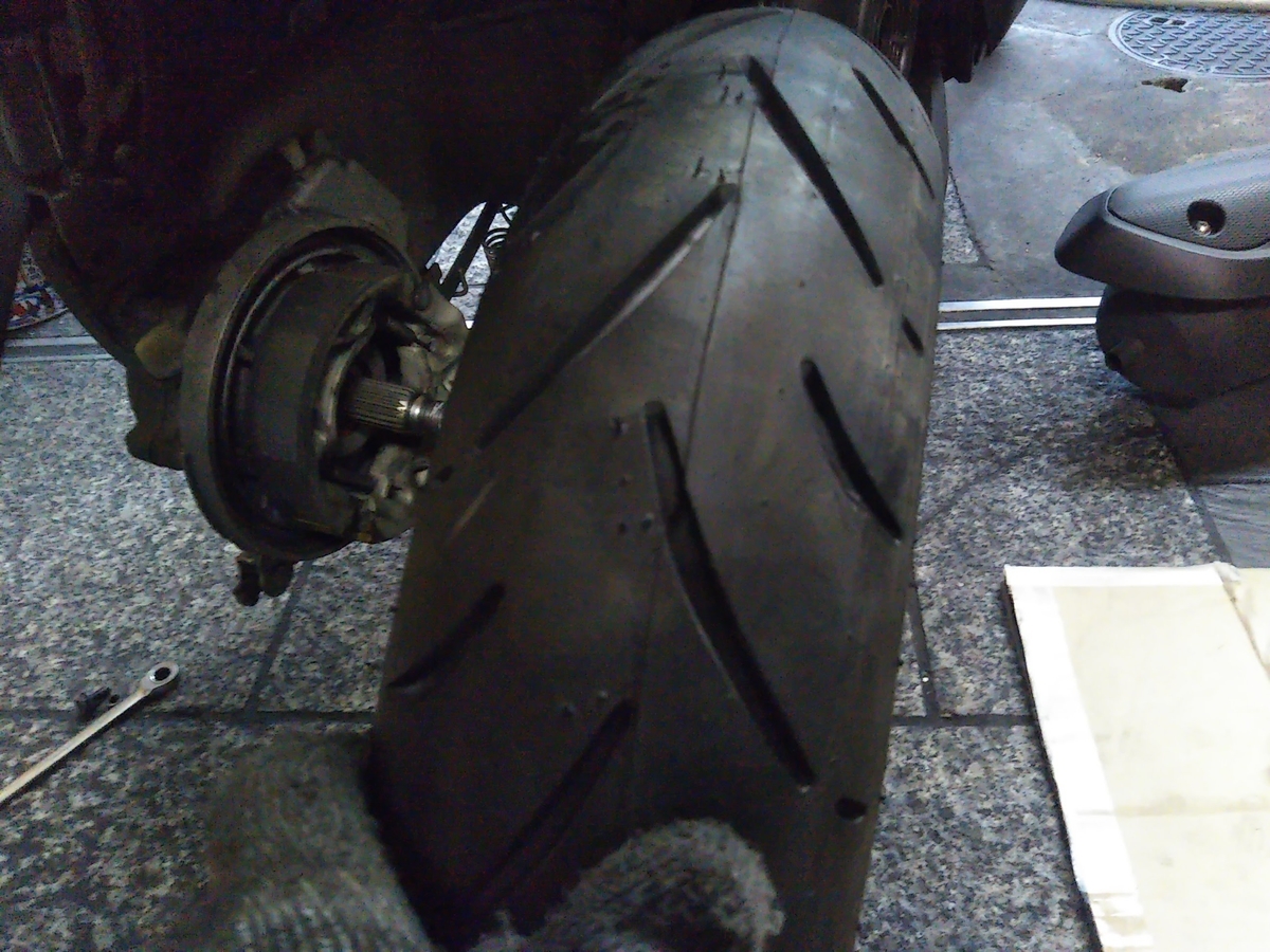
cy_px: 476
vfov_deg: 46.8
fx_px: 1101
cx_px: 635
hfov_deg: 60.0
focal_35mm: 30
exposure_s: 1/23
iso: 836
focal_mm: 4
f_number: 2.2
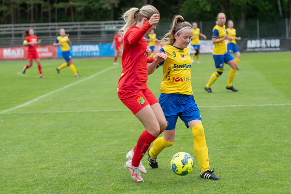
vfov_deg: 13.0
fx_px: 849
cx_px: 146
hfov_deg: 19.5
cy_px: 97
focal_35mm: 105
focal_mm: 70
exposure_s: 1/1250
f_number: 3.2
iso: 250
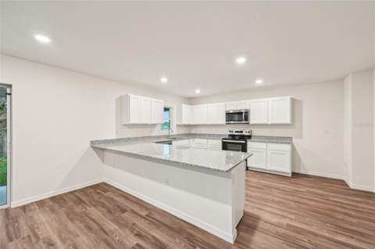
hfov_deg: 104.4
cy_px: 124
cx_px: 188
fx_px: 146
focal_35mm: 14
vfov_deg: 81.0
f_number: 8
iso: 400
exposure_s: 1/15
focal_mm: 14
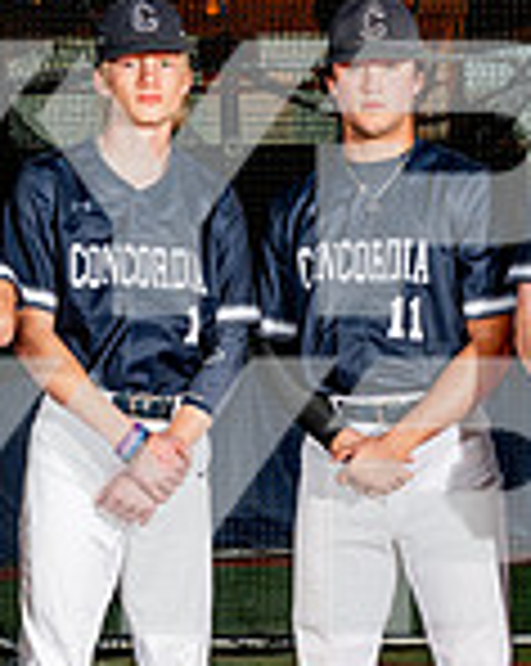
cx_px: 274
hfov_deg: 15.8
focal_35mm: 97
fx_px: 1909
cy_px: 500
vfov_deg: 19.6
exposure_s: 1/250
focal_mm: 34
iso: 125
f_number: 6.3
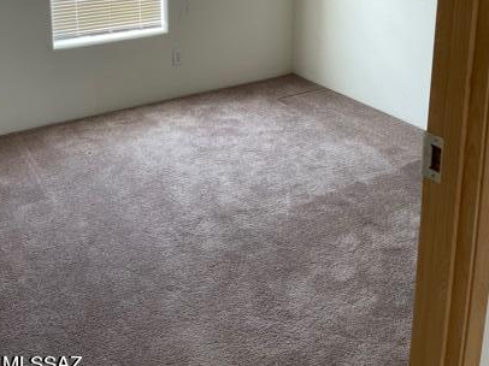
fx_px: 579
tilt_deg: -13.3
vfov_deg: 32.6
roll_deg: +0.8
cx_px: 219
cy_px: 11
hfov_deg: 45.7
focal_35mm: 41
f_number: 1.6
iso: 80
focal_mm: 5.1
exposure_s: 1/60
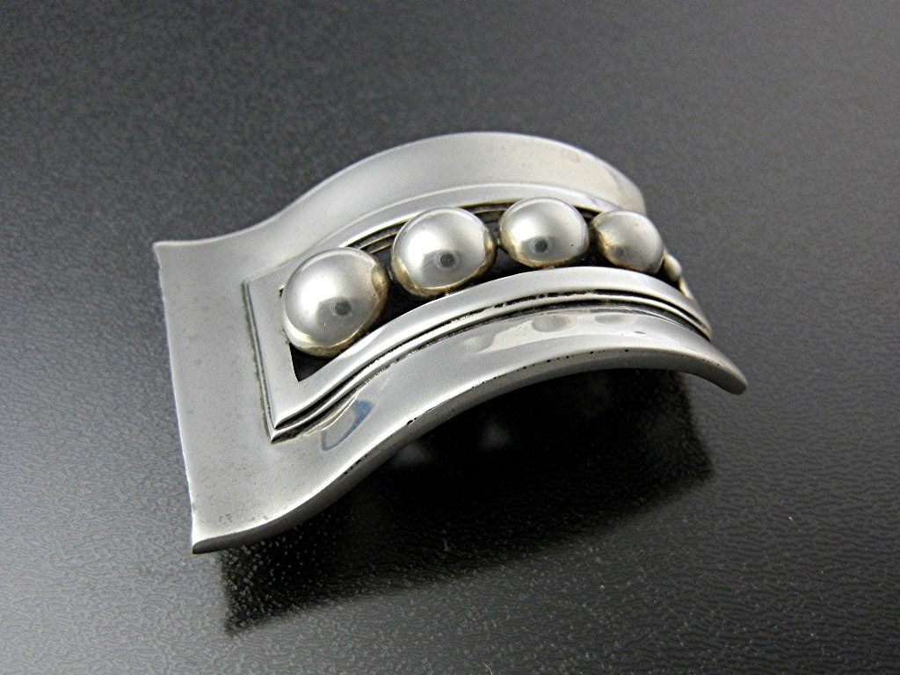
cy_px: 338
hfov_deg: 42.1
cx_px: 450
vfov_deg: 32.2
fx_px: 1170
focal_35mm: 45
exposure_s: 1/53
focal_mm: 8.1
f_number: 3.8
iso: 400
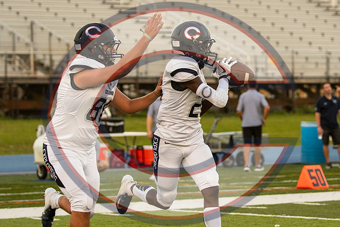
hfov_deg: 12.2
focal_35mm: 168
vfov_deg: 8.2
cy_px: 80
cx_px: 221
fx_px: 1584
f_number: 2.8
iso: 1100
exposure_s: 1/2500
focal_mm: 86
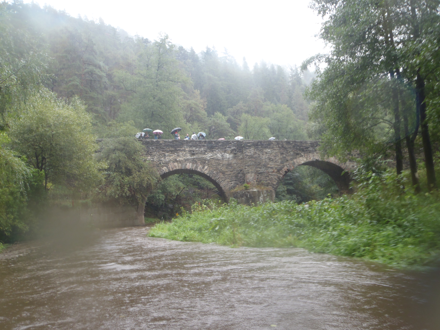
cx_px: 220
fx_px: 356
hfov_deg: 63.4
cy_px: 165
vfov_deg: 49.7
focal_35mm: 28
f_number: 3.5
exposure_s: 1/30
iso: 80
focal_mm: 5
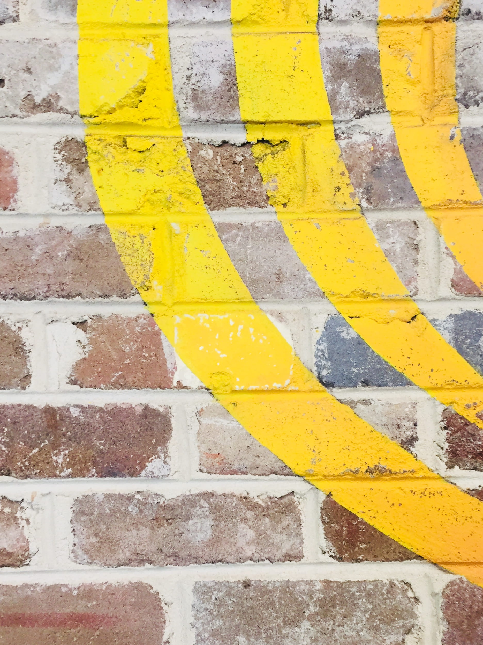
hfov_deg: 37.5
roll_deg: +0.0
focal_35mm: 38
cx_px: 299
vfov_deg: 48.6
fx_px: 707
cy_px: 395
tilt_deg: +0.5
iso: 125
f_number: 2.2
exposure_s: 1/33
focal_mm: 4.15
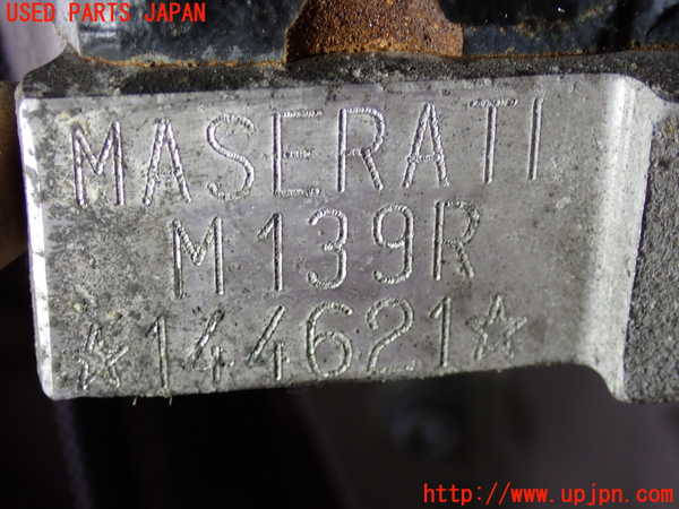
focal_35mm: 82
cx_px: 340
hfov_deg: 23.8
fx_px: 1608
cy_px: 254
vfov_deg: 18.0
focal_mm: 14.62
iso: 160
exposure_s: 1/125
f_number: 4.3
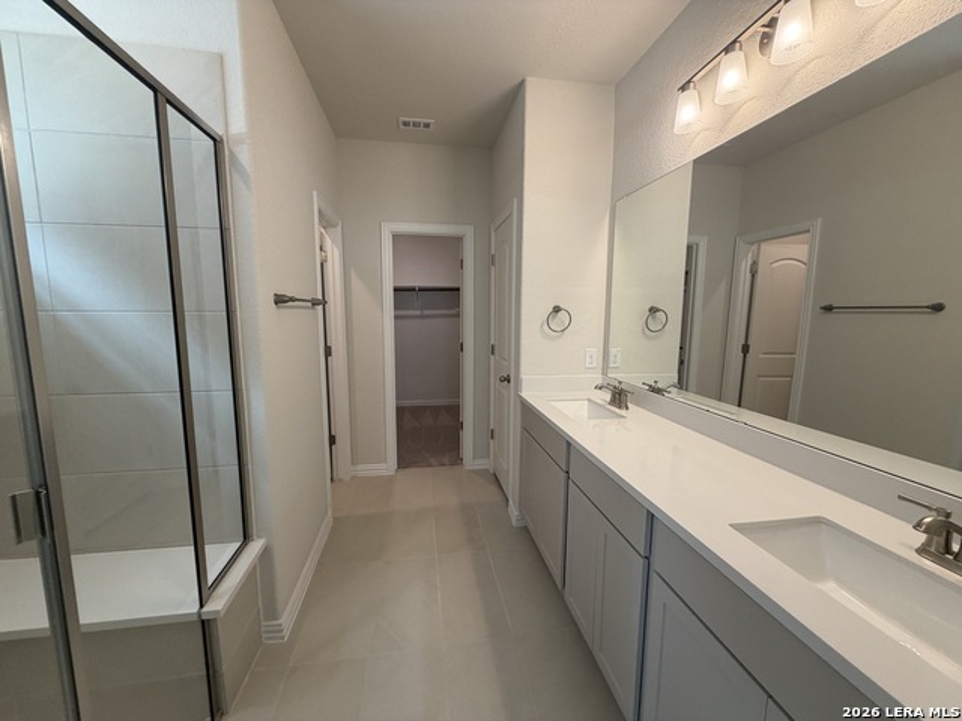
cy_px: 360
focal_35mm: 14
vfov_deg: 85.7
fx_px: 389
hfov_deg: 102.1
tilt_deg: -8.2
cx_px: 481
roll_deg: +0.4
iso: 160
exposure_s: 1/120
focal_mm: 2.22
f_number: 2.2
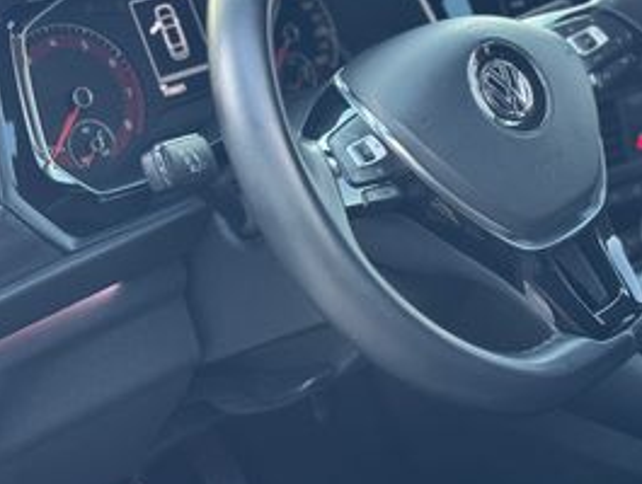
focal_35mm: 85
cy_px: 128
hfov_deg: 22.7
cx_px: 485
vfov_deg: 17.3
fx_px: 1580
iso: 250
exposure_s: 1/44
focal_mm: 6.76
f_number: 1.78
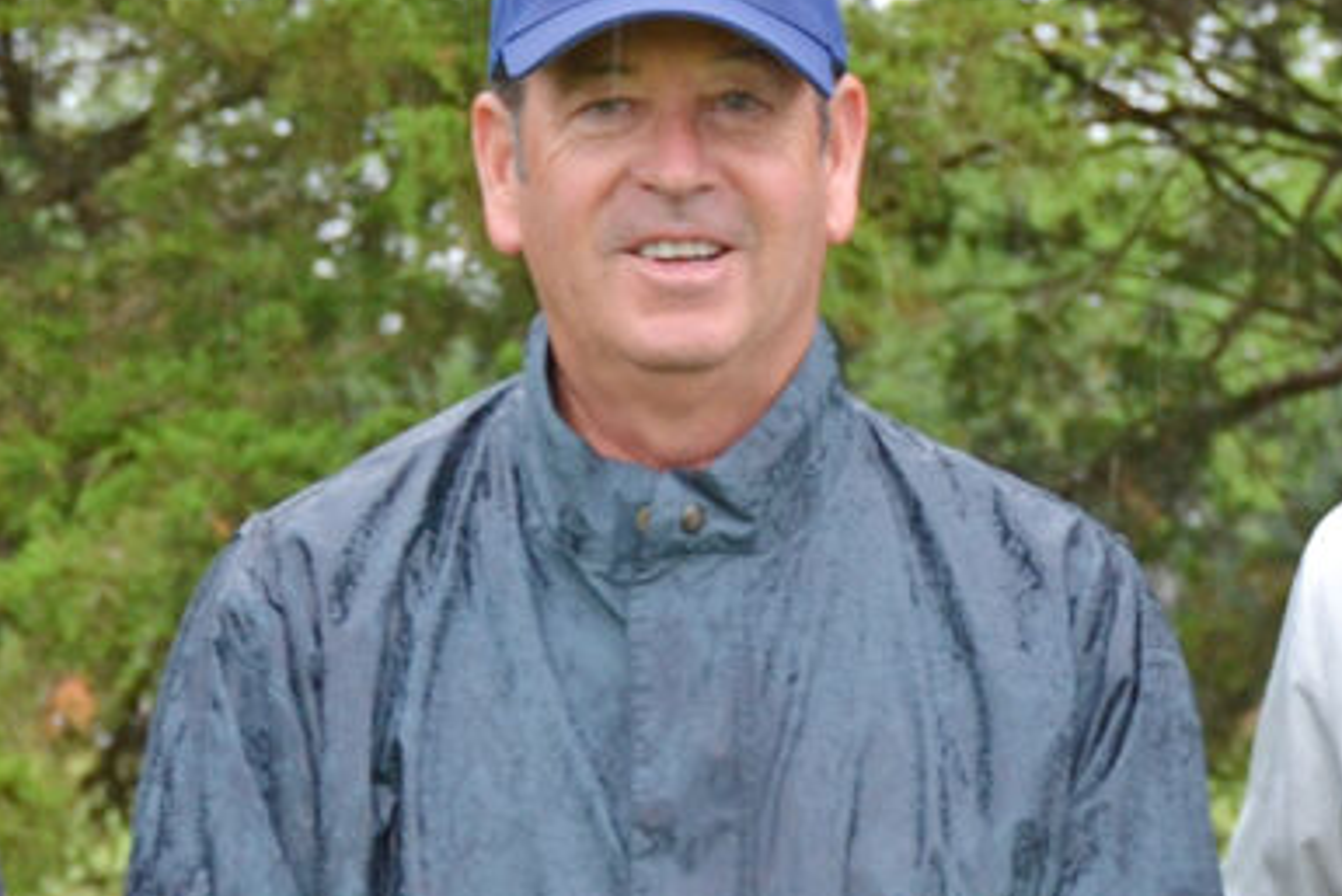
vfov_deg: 7.3
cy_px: 716
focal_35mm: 187
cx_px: 1077
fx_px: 6973
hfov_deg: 11.0
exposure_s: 1/100
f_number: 5
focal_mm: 30
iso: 400
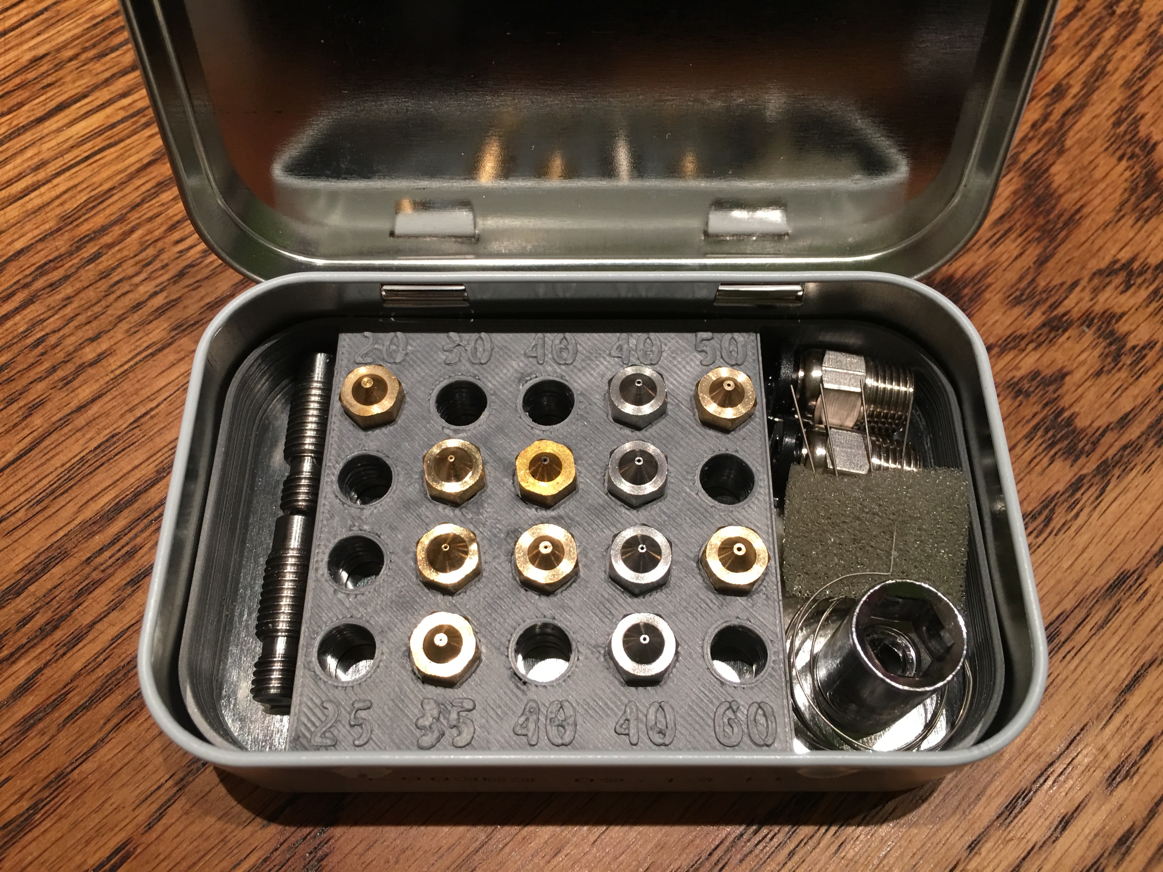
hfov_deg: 61.7
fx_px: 974
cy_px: 436
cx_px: 582
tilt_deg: -65.3
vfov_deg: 48.2
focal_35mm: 29
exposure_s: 1/15
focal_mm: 4.15
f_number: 2.2
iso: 40
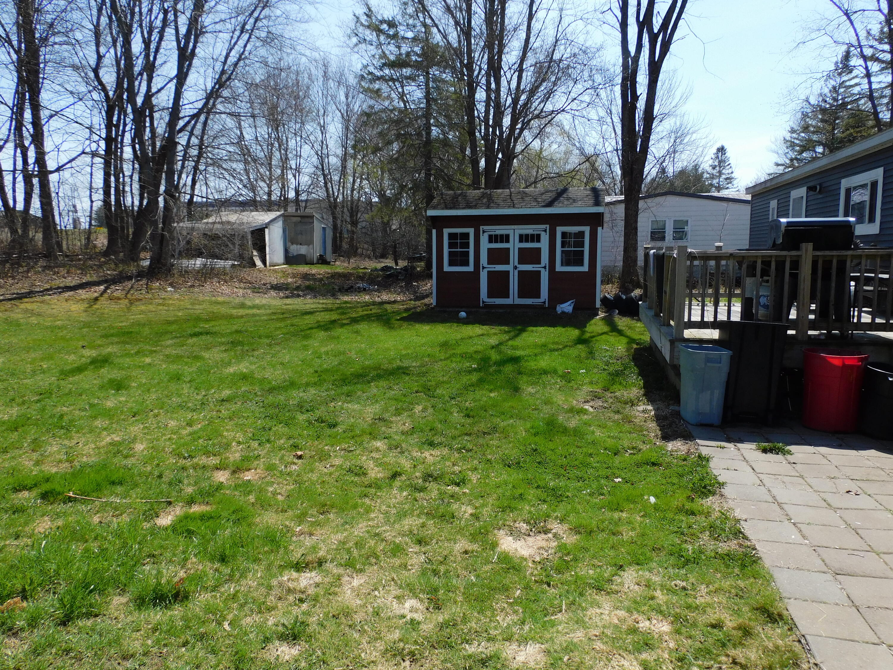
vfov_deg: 56.8
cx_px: 446
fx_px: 619
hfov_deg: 71.6
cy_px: 335
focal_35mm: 24
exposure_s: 1/1250
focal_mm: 4.3
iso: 125
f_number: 3.3
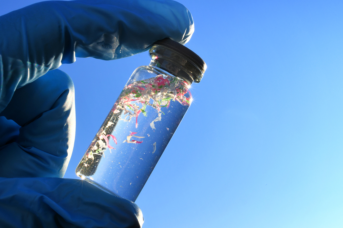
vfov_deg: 22.6
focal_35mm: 60
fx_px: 572
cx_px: 172
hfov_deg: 33.4
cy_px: 114
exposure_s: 1/80
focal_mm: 40
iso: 250
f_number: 22
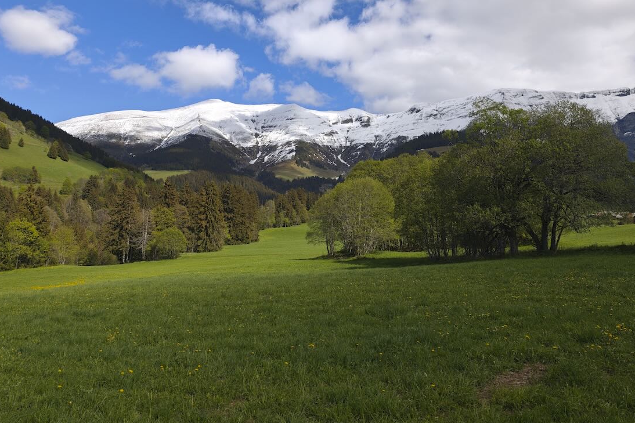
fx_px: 494
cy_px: 167
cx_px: 347
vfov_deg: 46.1
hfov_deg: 65.4
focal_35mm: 28
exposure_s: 1/1452
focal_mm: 8.72
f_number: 1.63
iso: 50
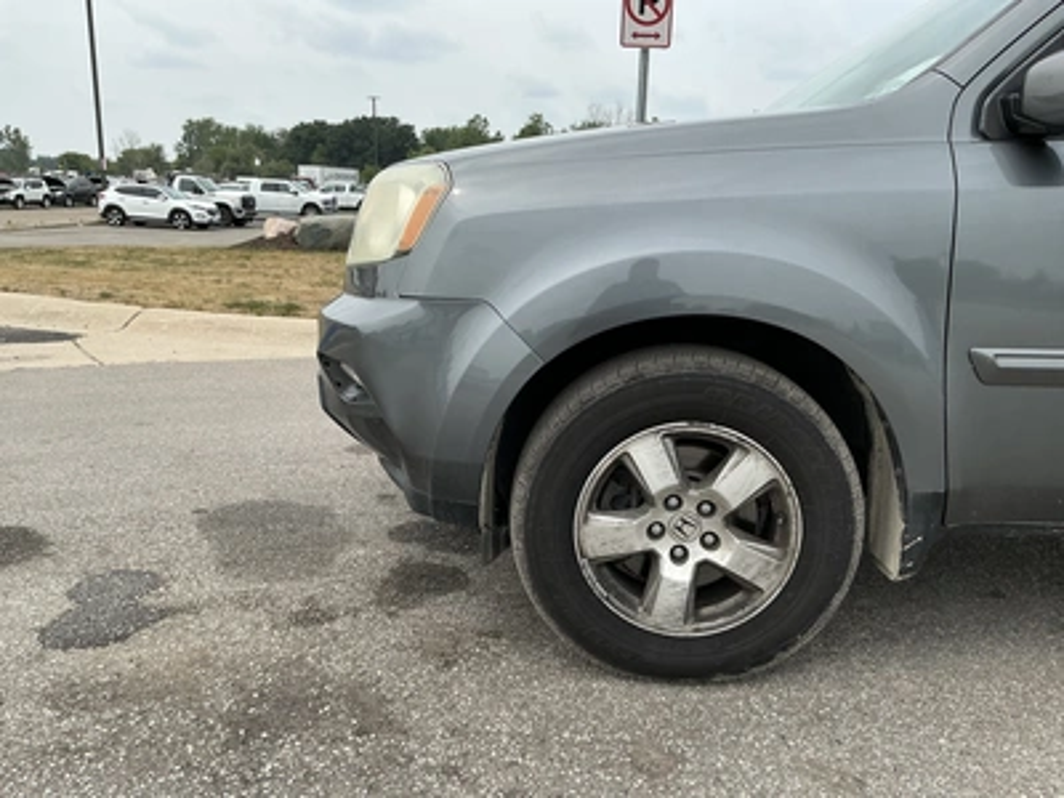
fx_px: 861
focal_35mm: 28
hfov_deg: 63.4
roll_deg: -0.7
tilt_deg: -12.0
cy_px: 399
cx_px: 532
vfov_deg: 49.7
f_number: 1.8
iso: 25
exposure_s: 1/1221
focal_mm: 3
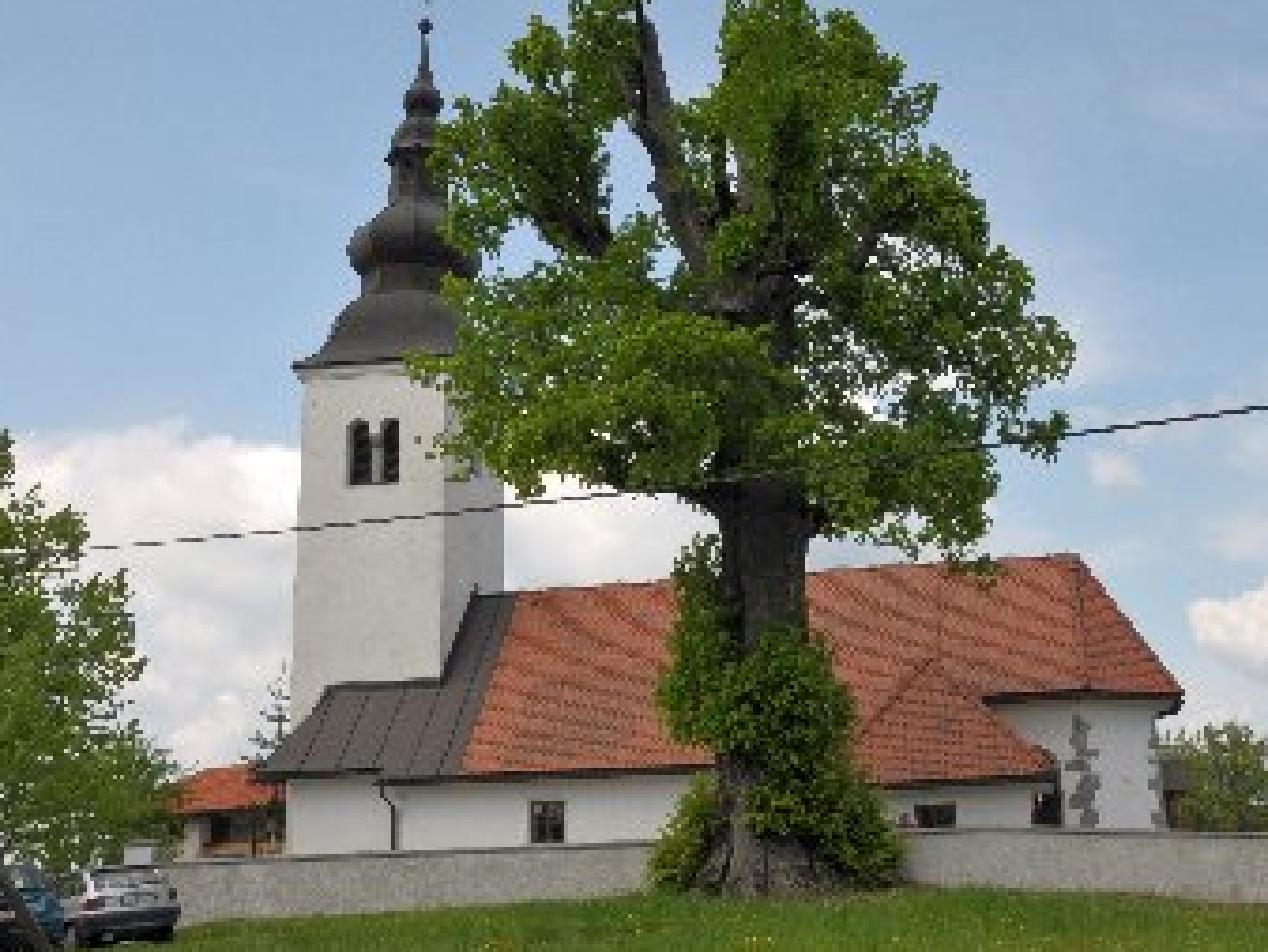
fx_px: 1539
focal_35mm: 42
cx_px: 694
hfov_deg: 44.7
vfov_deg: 34.4
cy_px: 470
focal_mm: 22
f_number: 13
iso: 400
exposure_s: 1/250
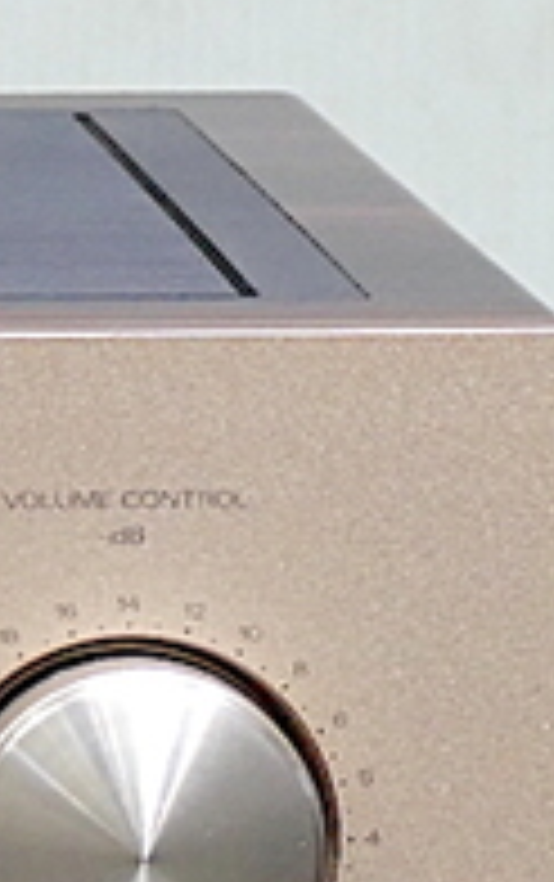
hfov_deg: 2.8
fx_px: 11248
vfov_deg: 4.5
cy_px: 828
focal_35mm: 467
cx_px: -1185
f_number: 4.9
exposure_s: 1/6
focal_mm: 16.1
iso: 200
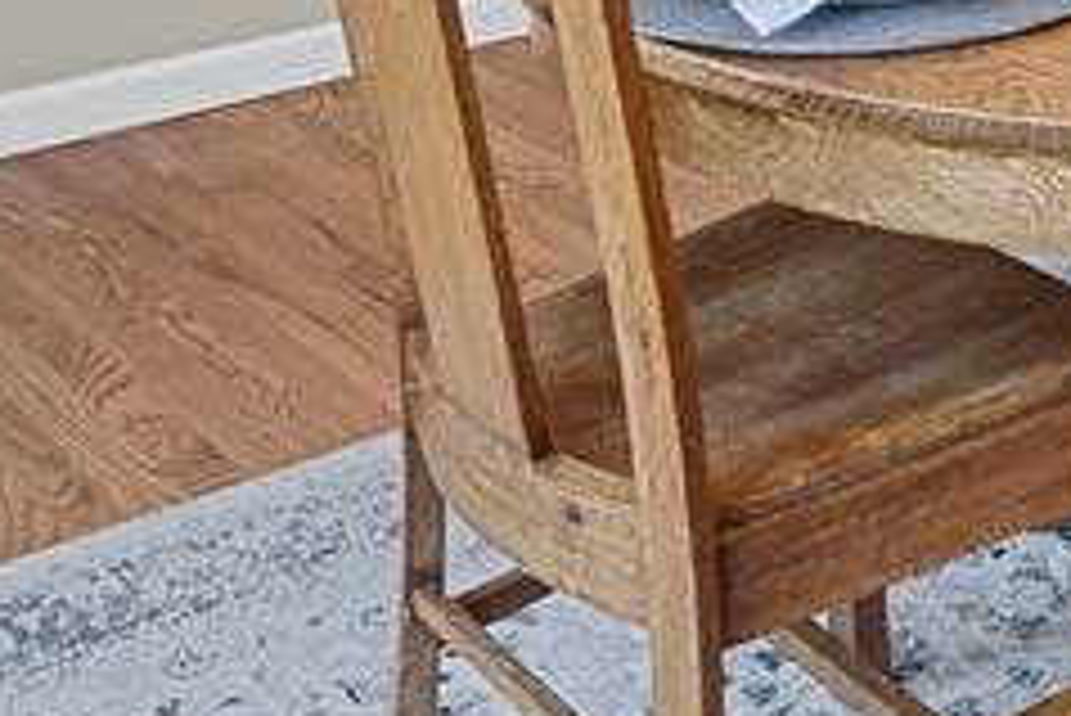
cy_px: -644
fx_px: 2173
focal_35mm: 73
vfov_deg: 15.5
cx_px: 1062
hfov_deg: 26.3
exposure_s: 1.6
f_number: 6.3
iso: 250
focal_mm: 17
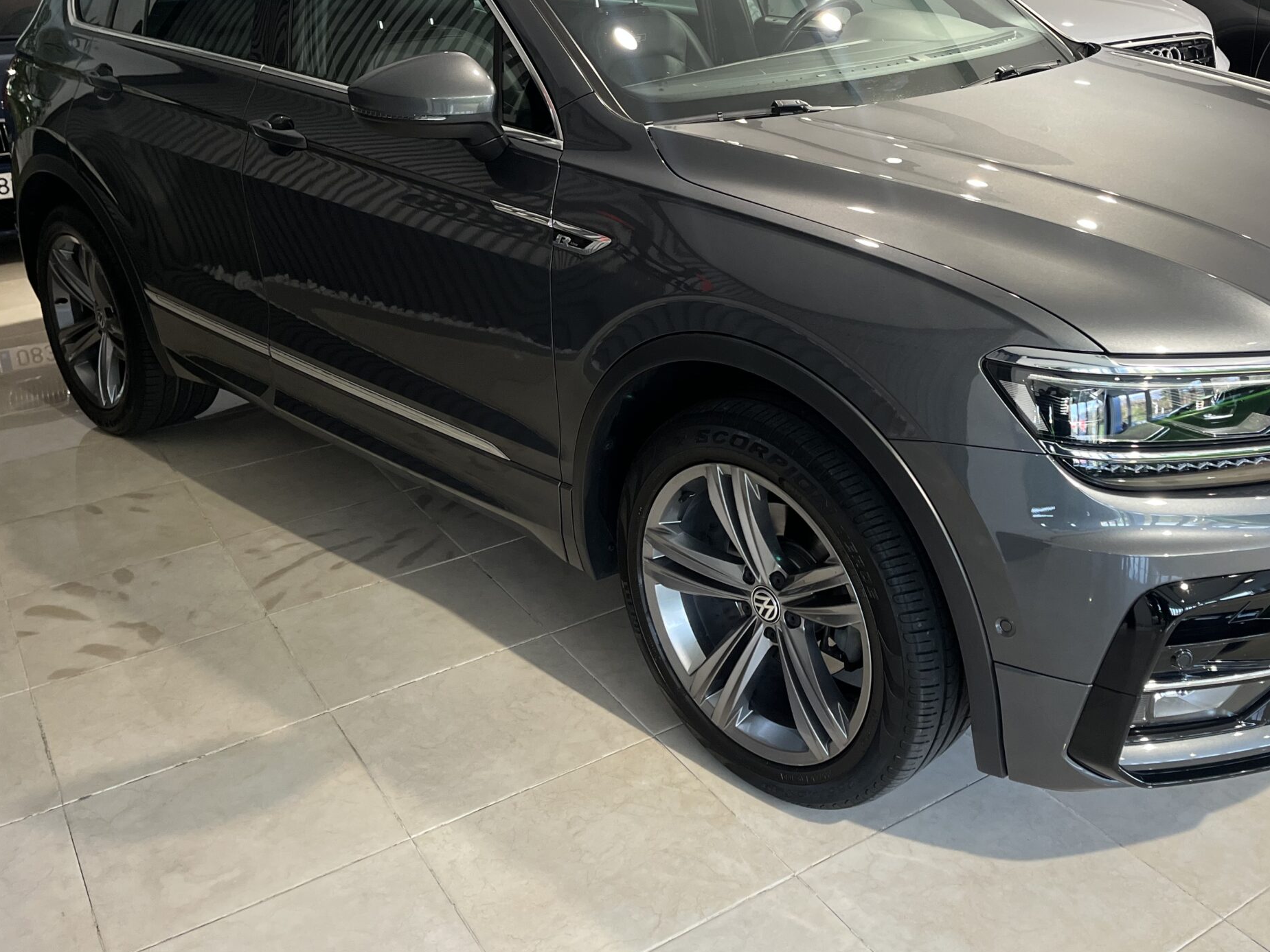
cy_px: 302
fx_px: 1321
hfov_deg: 50.9
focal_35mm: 36
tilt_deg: -15.6
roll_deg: +2.3
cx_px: 788
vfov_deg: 39.1
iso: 125
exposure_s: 1/100
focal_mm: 5.1
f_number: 1.6
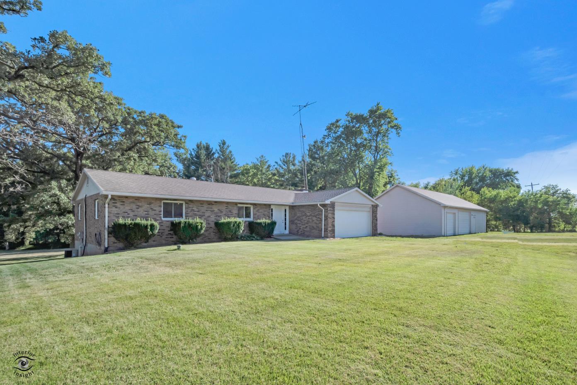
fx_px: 240
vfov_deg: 77.3
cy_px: 192
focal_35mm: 15
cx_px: 288
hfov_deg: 100.4
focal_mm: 10
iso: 400
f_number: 13
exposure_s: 1/640
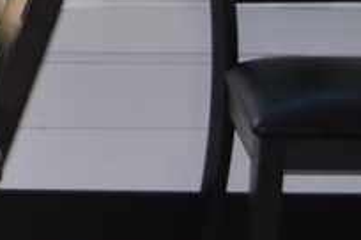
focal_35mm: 207
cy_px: -109
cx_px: -449
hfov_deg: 9.1
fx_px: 2076
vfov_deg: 6.6
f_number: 4
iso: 200
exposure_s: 1/125
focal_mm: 22
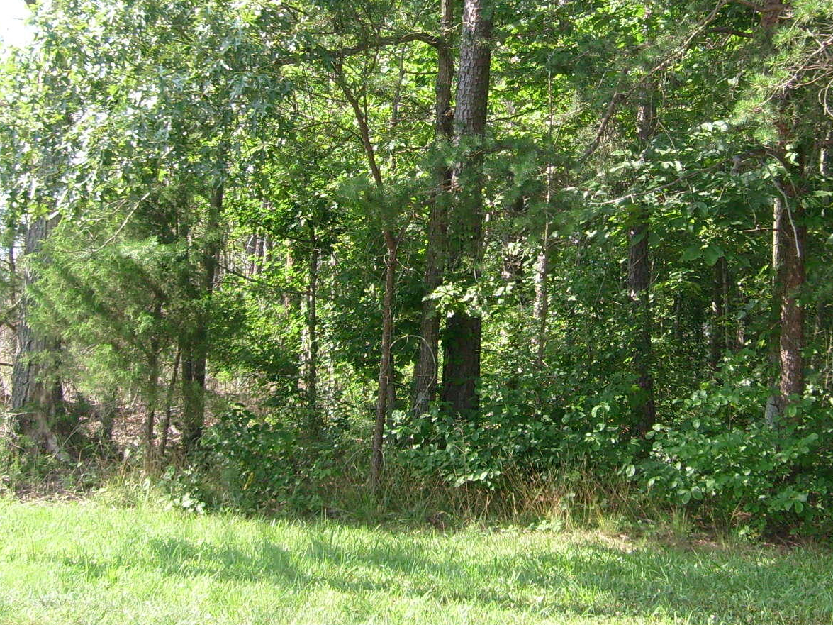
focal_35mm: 61
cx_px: 580
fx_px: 1468
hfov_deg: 31.3
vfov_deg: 23.9
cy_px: 197
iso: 80
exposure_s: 1/250
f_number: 2.8
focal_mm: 5.8
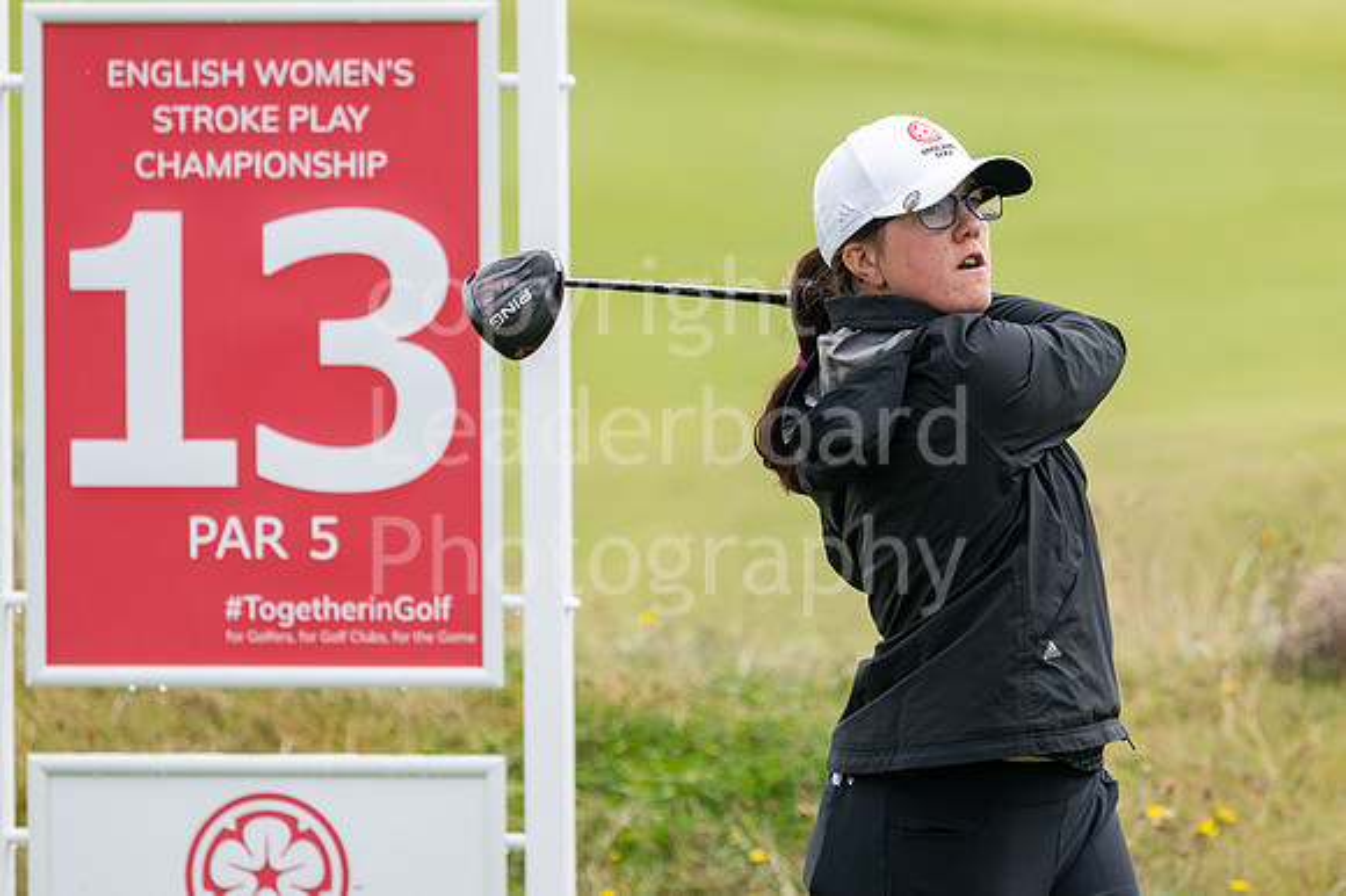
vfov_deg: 2.4
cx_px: 833
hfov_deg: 3.7
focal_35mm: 563
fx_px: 21036
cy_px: 418
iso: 200
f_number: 5
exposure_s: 1/1250
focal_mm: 300
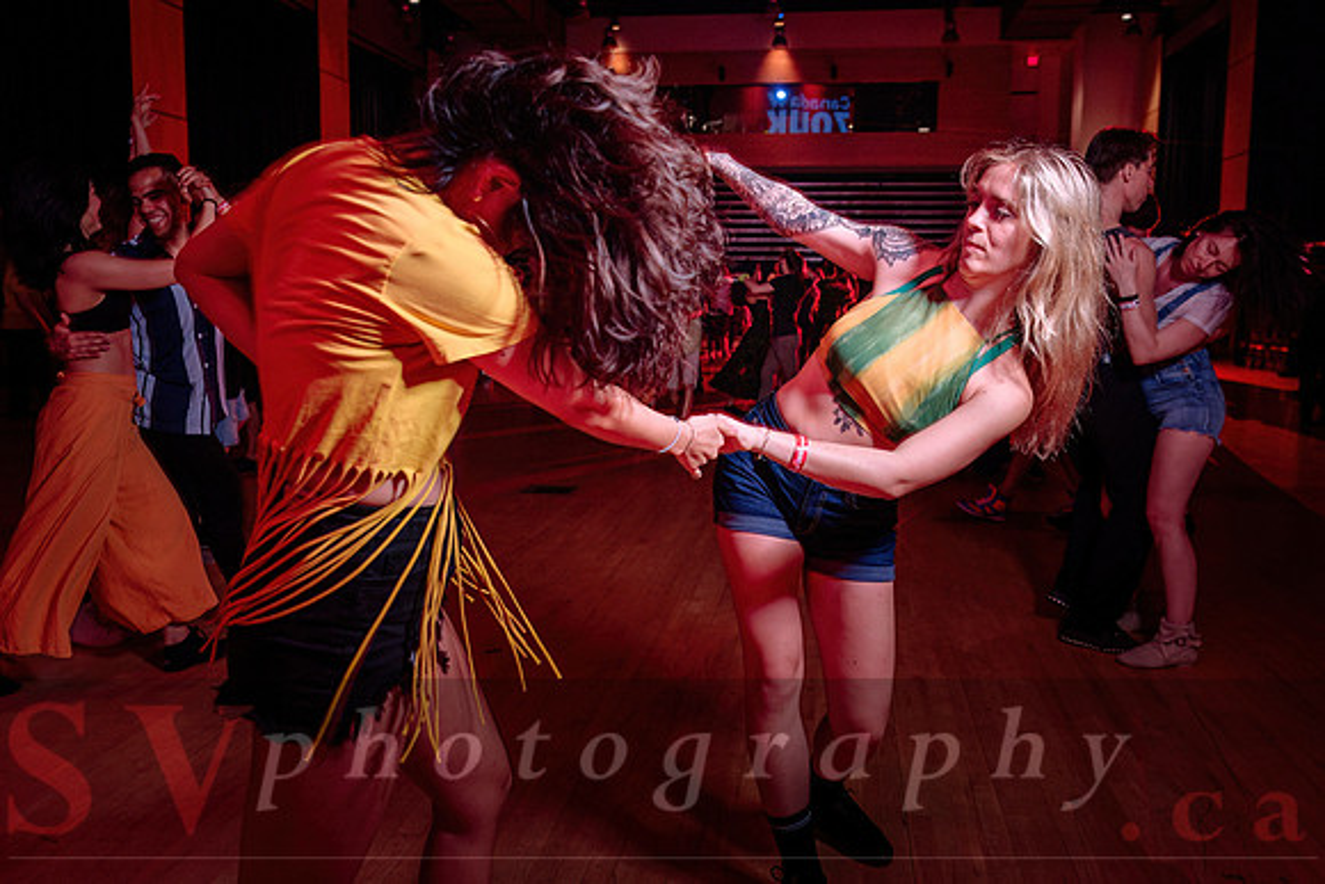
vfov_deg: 45.6
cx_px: 698
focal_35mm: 29
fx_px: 1050
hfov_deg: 64.5
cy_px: 384
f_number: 3.2
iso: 1000
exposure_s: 1/60
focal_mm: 24
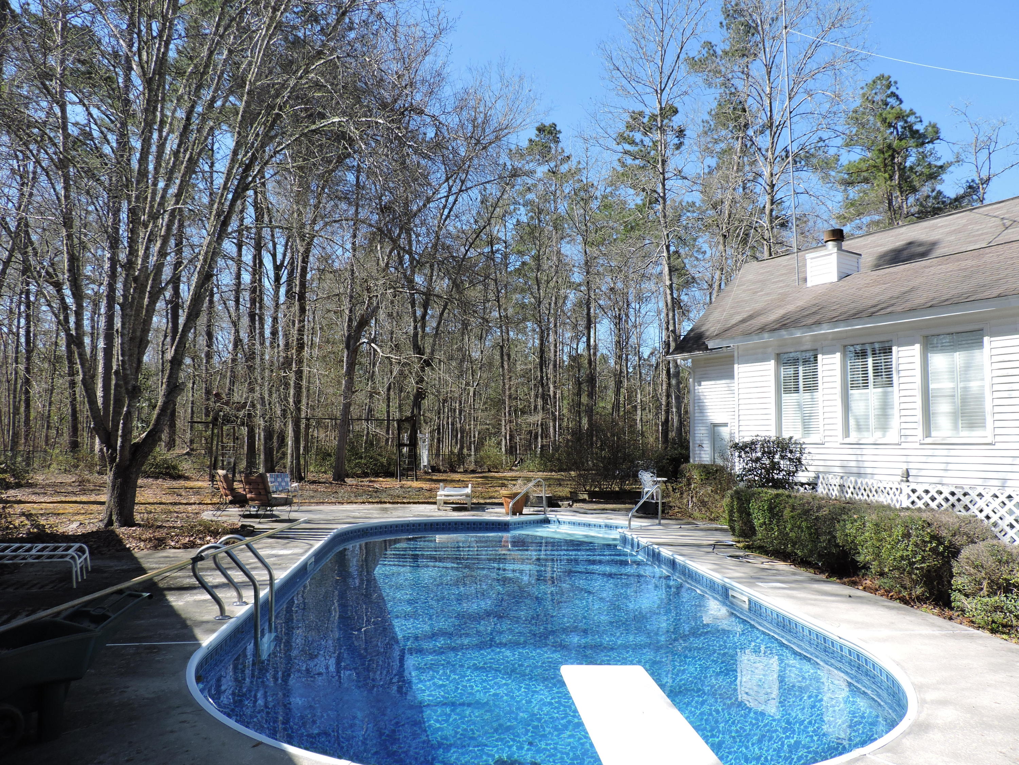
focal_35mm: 24
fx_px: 706
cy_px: 382
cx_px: 510
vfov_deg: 56.8
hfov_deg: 71.6
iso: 100
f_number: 3
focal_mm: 4.3
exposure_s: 1/640
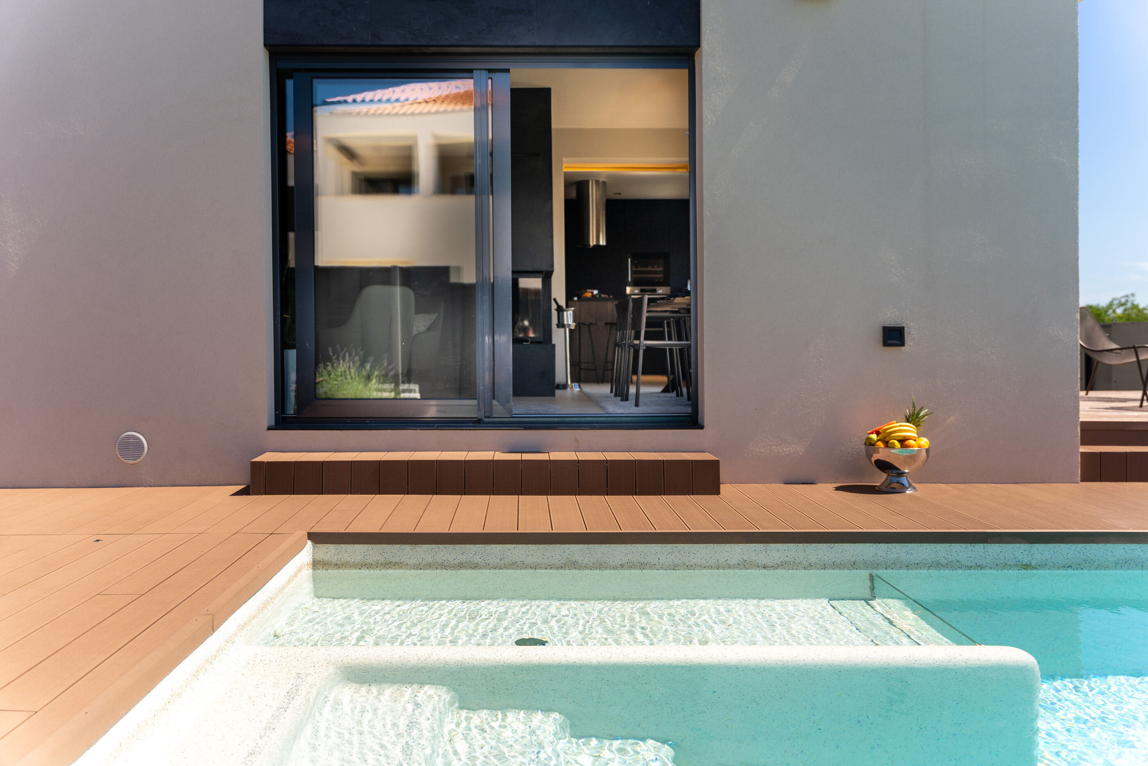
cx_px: 574
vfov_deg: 43.1
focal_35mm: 30
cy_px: 383
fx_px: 969
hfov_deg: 61.3
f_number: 2.8
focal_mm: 30.4
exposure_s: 1/1600
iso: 100
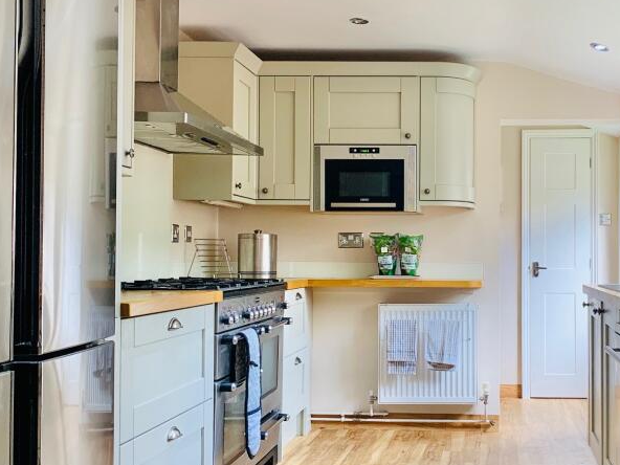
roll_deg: -0.1
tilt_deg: +0.1
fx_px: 806
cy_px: 254
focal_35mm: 45
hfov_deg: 40.6
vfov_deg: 32.2
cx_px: 481
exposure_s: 1/80
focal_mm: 4.25
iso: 100
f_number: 1.8
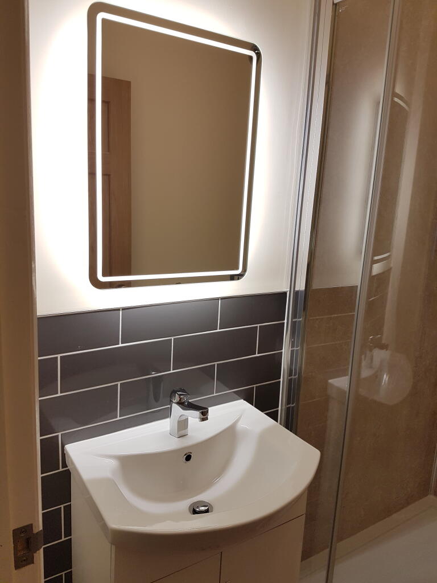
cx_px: 218
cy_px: 292
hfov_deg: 53.1
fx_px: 438
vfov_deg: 67.3
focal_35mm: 26
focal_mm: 4.2
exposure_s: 1/120
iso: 64
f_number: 1.7
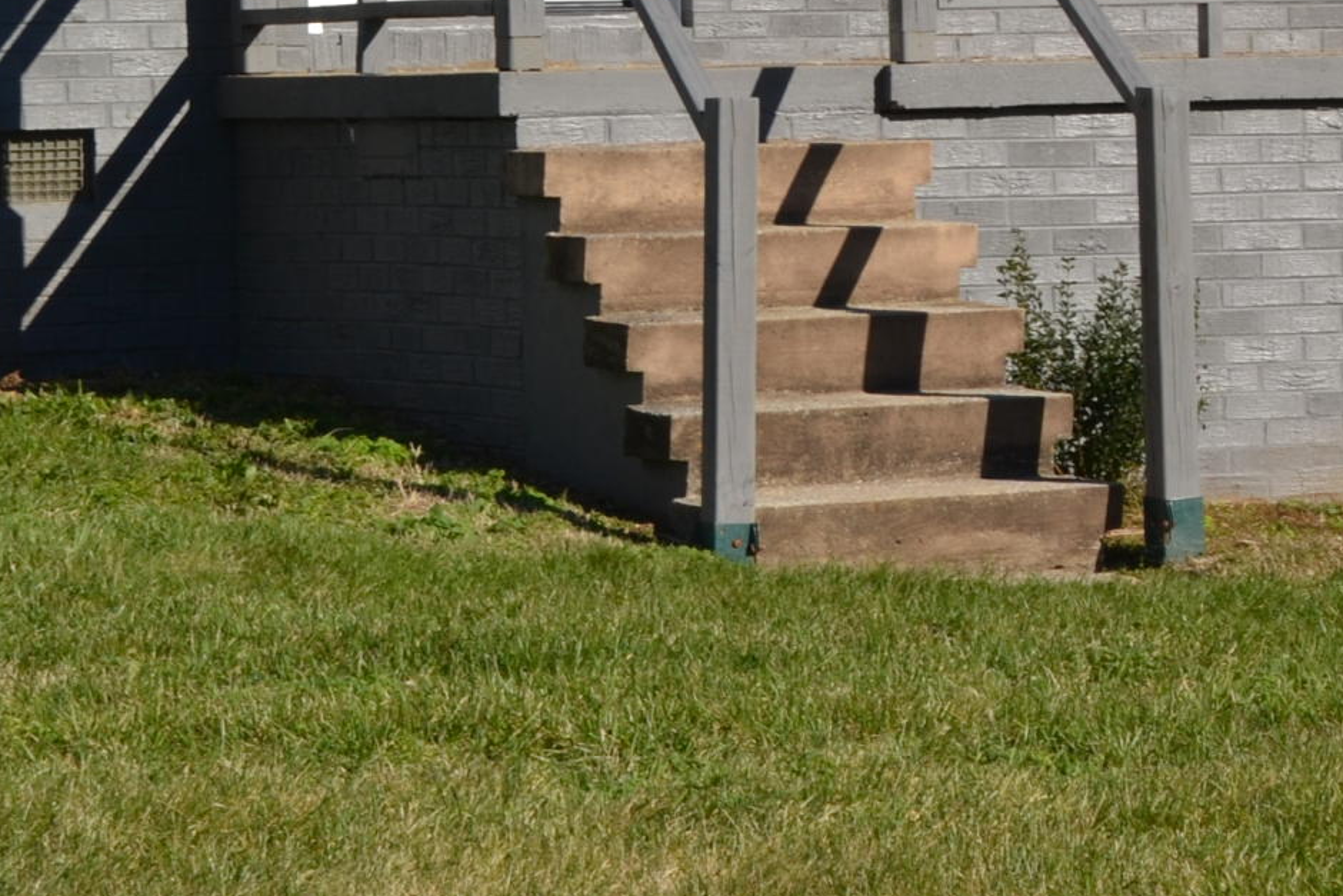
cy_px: 161
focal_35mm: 168
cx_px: 1720
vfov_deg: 8.2
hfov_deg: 11.9
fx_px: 6253
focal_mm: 35
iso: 100
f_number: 9
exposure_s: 1/200
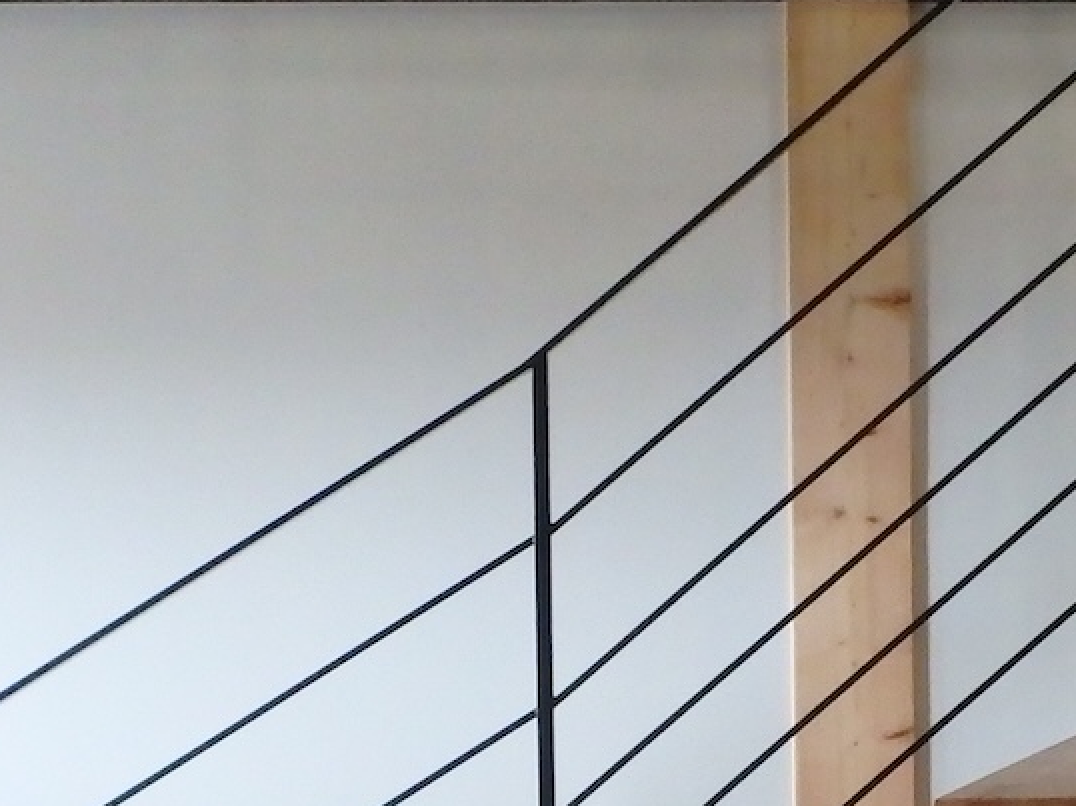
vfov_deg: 19.4
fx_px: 2330
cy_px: 666
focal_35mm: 75
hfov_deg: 25.4
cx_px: 922
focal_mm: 3.7
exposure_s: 1/30
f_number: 3.5
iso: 800
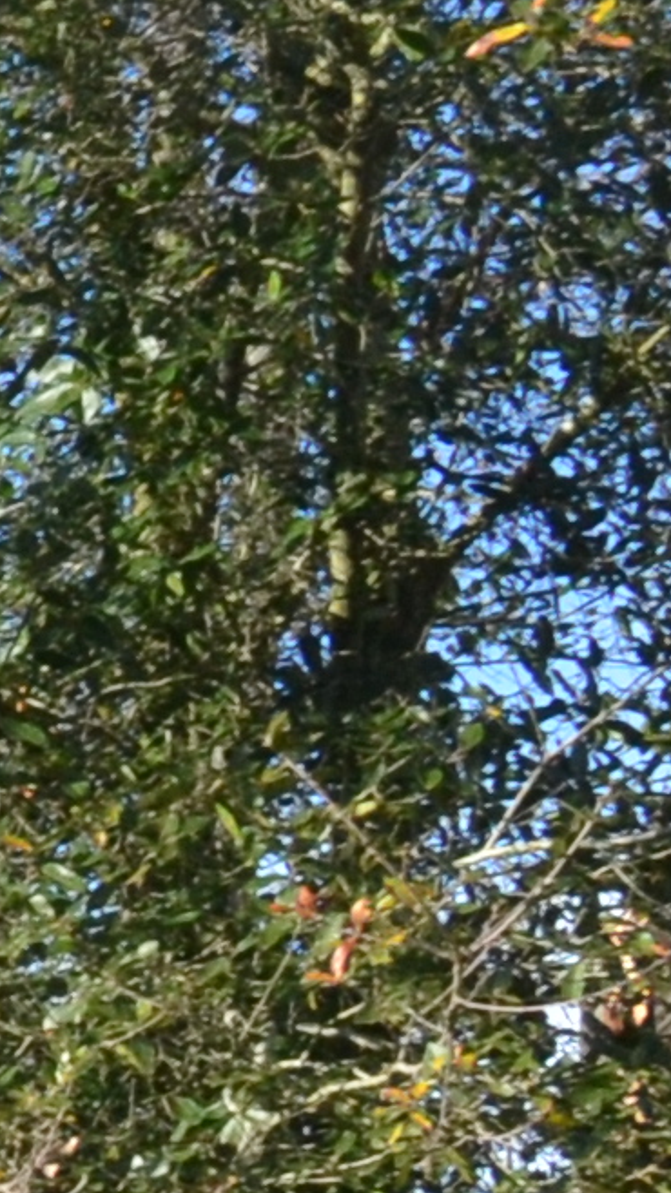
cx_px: -2744
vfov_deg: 10.7
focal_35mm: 188
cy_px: 2228
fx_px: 5948
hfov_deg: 5.1
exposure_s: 1/320
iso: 800
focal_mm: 16
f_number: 9
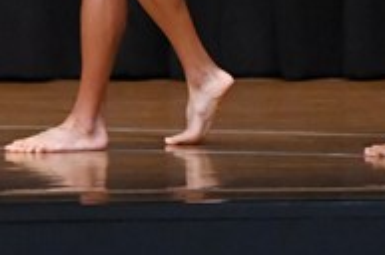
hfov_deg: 3.0
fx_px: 7463
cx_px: 388
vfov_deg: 2.0
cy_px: -197
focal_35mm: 699
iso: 8000
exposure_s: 1/400
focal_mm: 116
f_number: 5.6
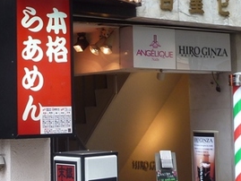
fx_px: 710
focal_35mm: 102
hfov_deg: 19.3
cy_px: 45
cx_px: 114
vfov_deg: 14.5
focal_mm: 5.7
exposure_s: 1/50
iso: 80
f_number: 3.5
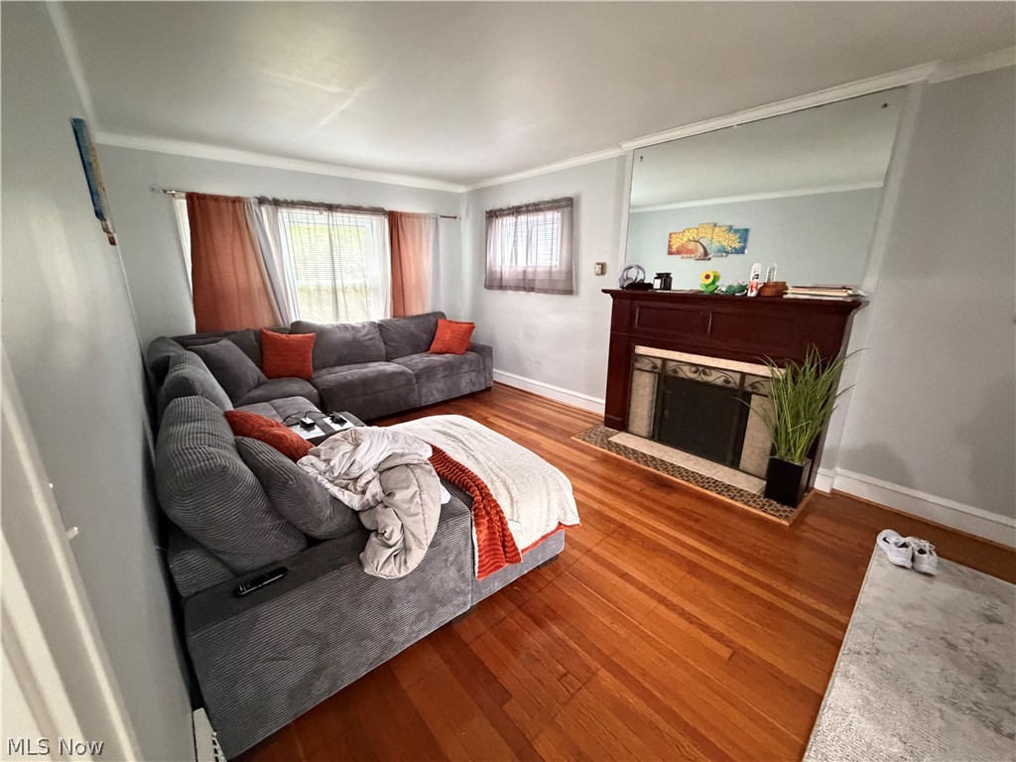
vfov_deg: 85.7
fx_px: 411
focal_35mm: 14
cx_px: 508
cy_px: 381
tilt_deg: -16.0
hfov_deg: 102.1
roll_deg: -0.1
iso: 1250
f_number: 2.2
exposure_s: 1/40
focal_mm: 2.22
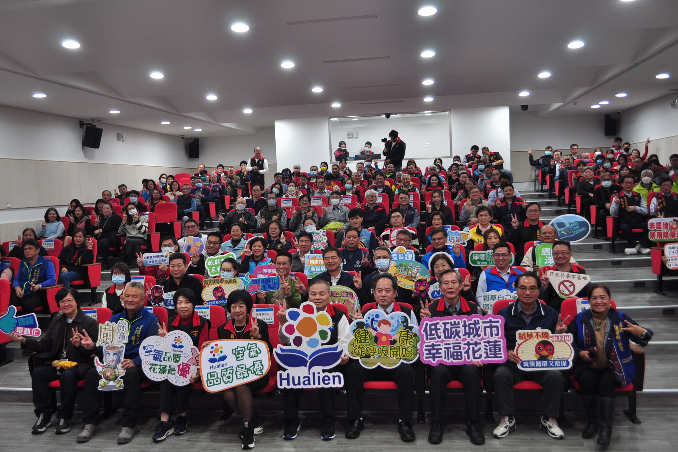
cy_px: 232
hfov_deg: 55.8
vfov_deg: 38.9
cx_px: 329
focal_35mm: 34
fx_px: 640
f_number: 4
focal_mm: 22
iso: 250
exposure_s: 1/50
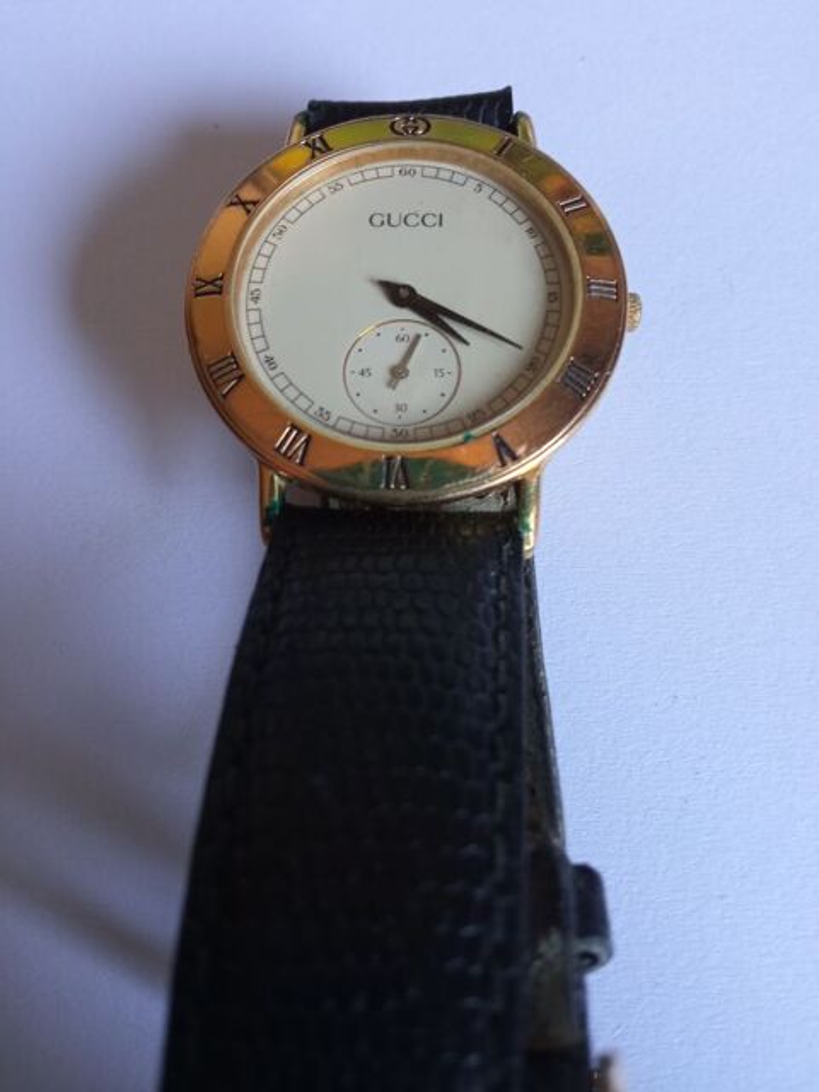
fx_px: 852
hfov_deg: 51.4
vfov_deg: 65.3
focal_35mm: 27
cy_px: 546
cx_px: 410
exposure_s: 1/33.3
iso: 369
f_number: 2.2
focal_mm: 3.79
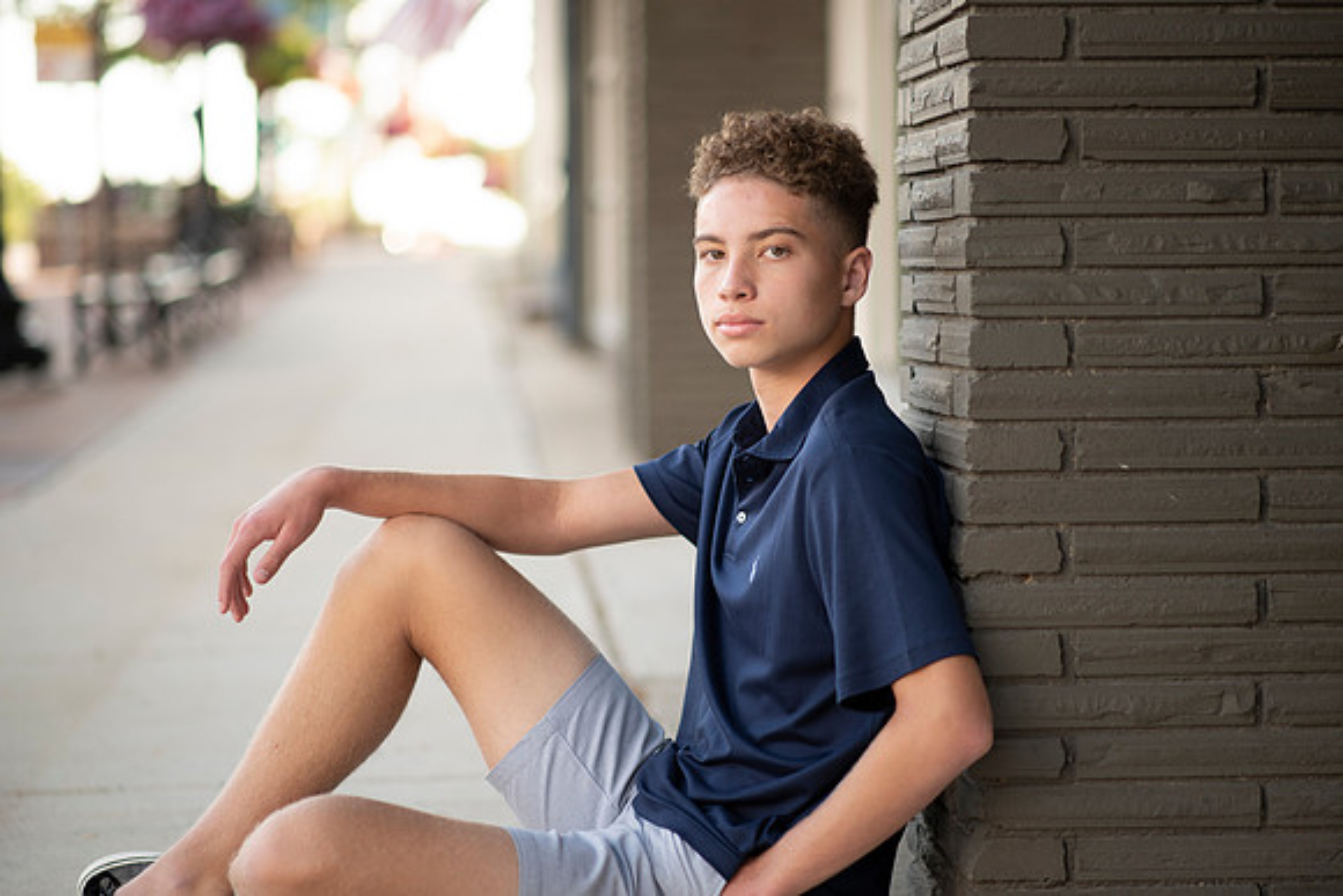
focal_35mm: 90
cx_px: 692
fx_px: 3348
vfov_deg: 15.2
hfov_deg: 22.7
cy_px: 447
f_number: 1.8
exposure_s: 1/400
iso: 125
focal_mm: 85
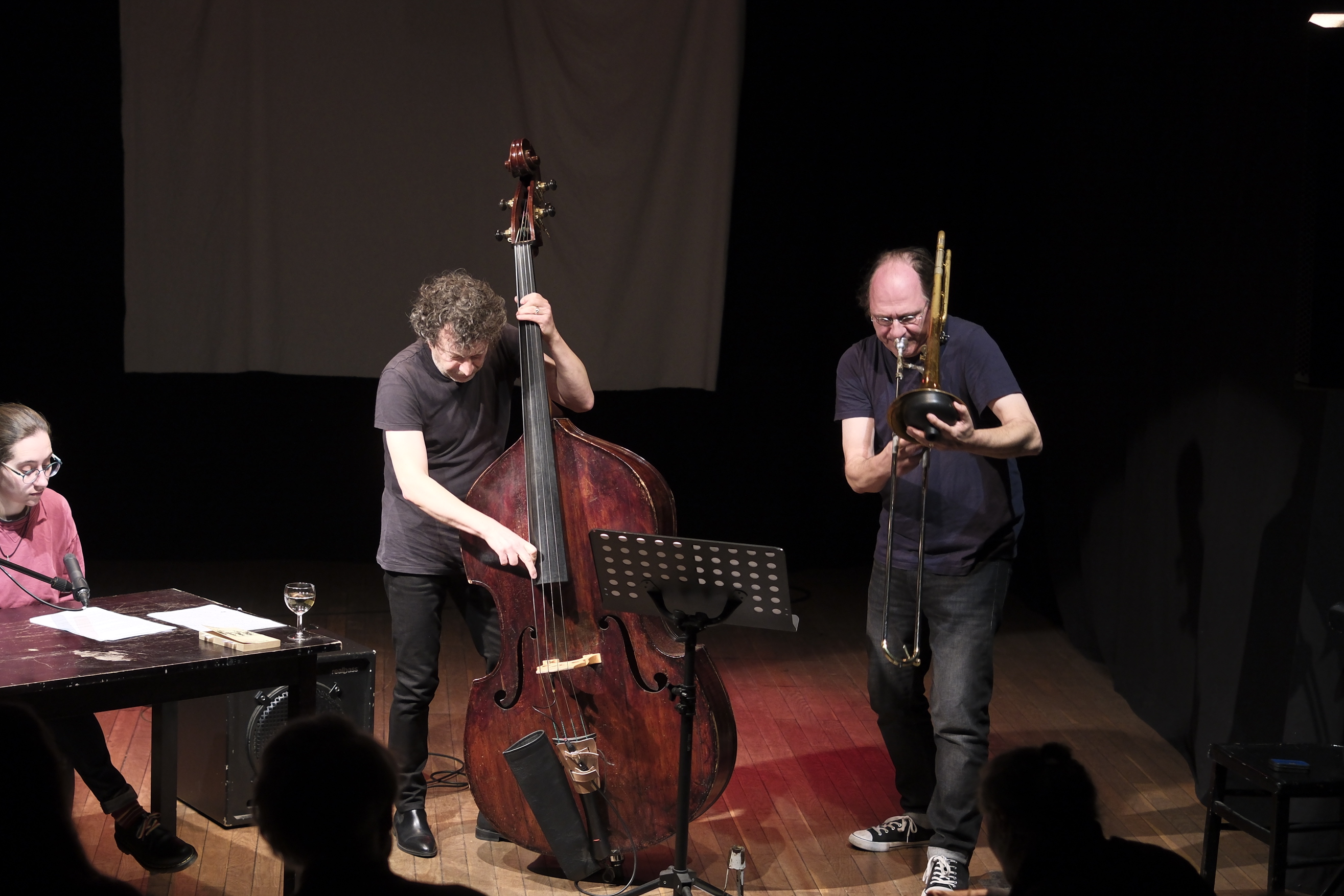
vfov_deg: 18.6
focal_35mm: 73
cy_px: 576
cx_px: 555
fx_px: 2725
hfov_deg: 27.7
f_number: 2
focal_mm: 33
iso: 640
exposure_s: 1/80
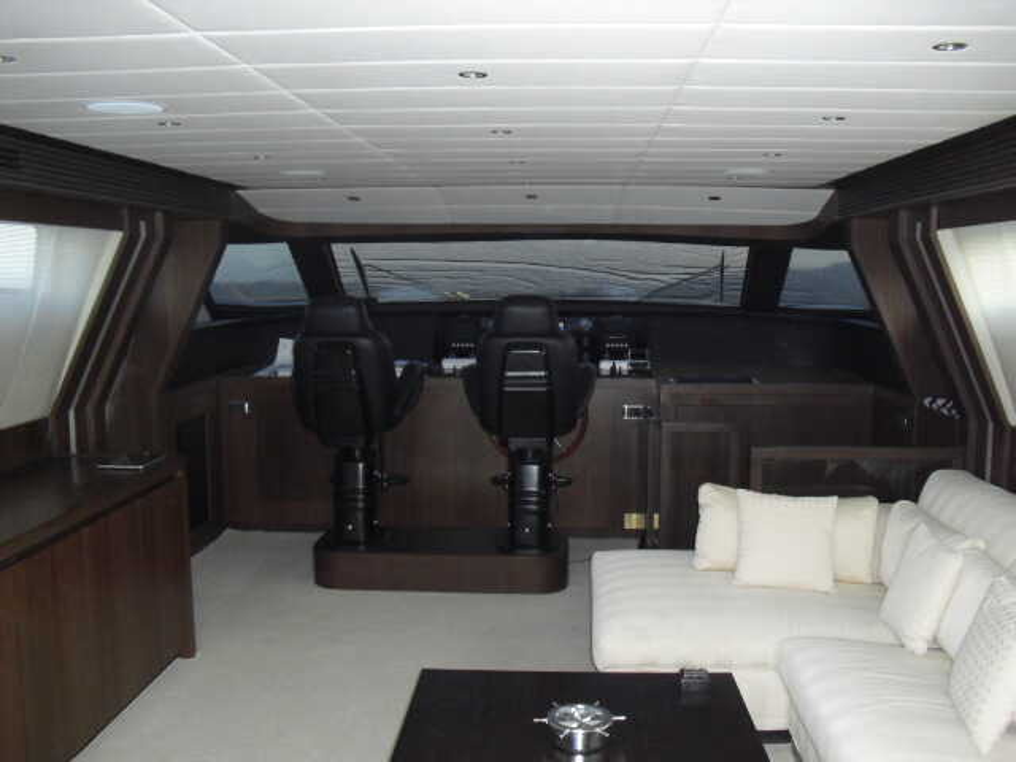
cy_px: 381
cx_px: 508
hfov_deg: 51.4
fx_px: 1057
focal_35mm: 36
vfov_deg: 39.7
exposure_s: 1/60
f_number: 3.1
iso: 400
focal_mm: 6.3
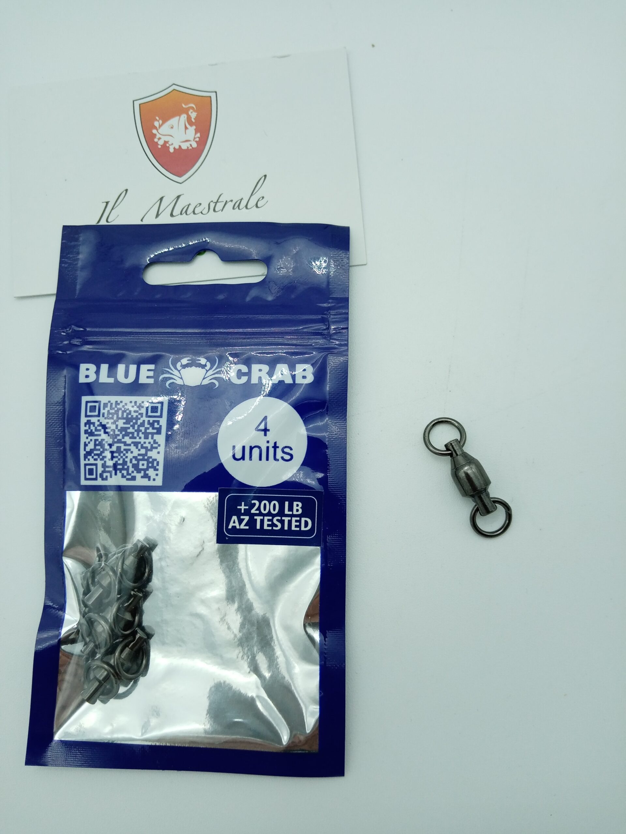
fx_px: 627
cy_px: 417
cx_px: 313
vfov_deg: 67.3
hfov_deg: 53.1
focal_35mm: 26
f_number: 1.8
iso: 115
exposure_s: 1/284
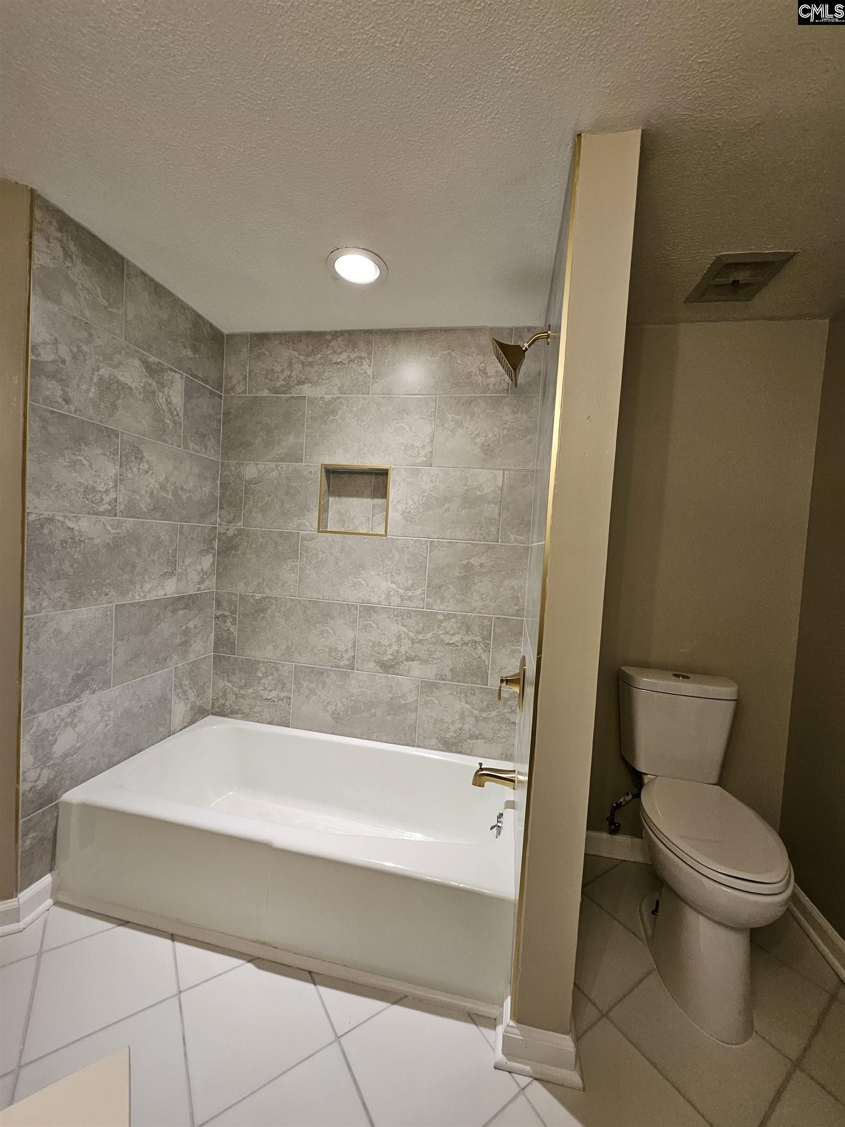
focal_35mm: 13
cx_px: 422
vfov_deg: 106.2
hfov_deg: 89.9
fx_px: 423
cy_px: 564
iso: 160
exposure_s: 1/60
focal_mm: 1.74
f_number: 2.2
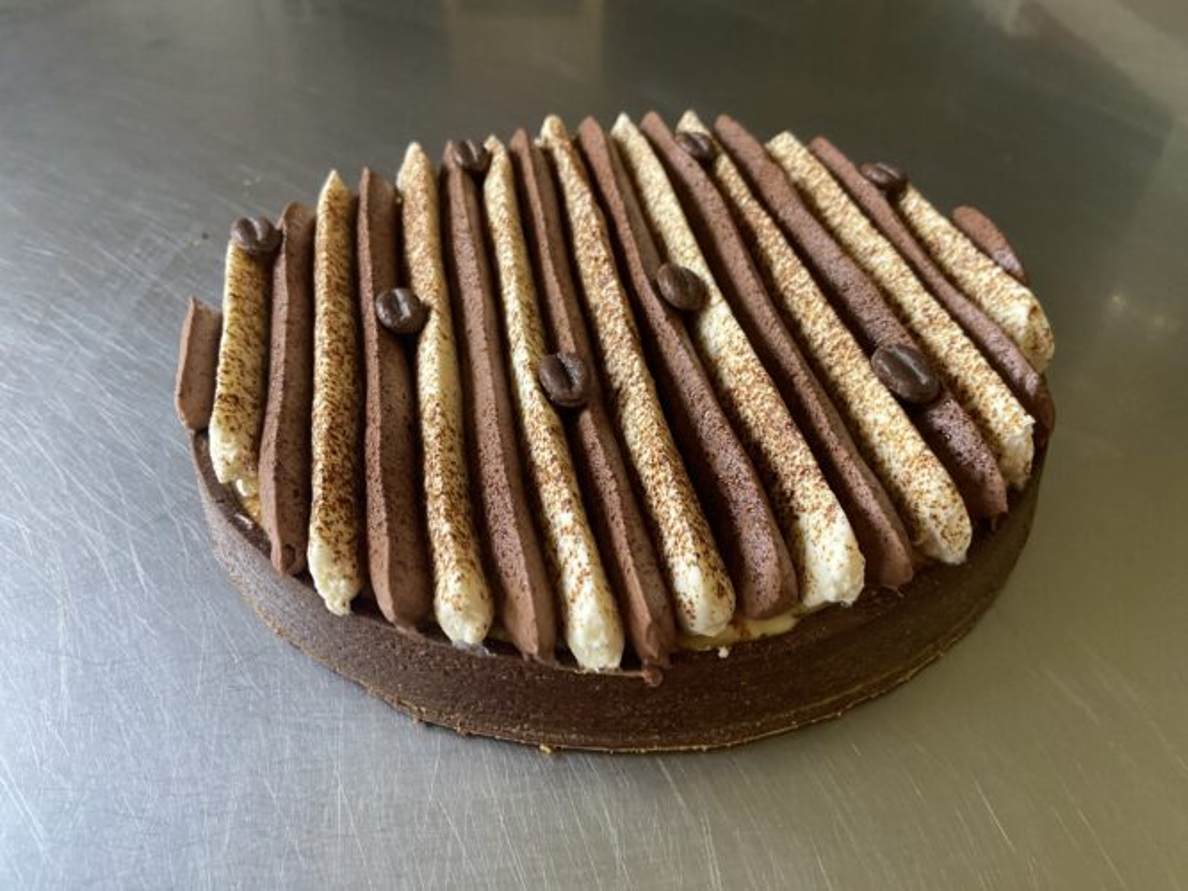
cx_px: 594
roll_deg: +2.9
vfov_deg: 53.0
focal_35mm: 26
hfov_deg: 67.3
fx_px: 892
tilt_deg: -44.6
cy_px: 446
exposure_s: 1/60
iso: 250
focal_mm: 4.25
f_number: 1.8
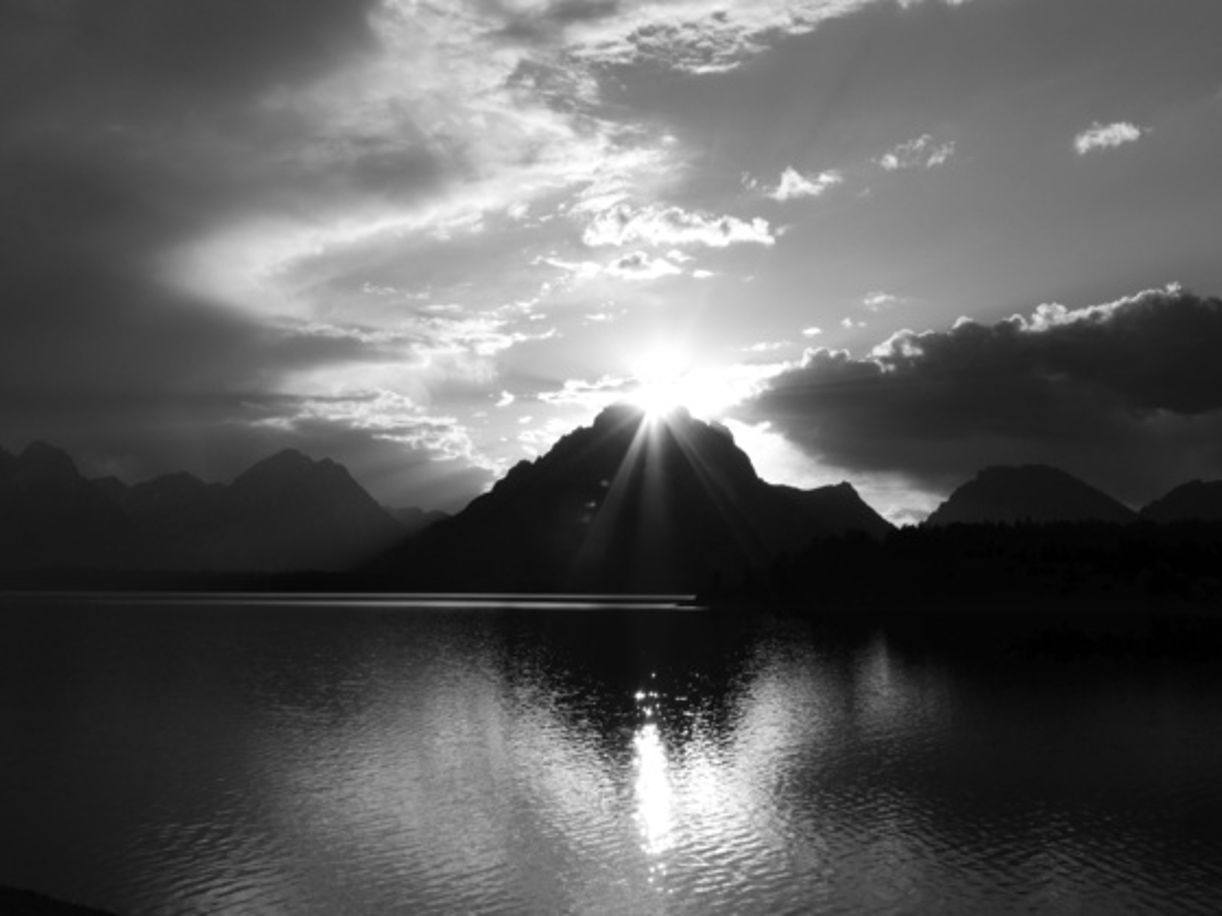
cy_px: 458
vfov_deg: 36.0
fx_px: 1412
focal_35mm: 40
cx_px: 611
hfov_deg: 46.8
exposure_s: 1/1600
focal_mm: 7.2
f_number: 5.3
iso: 100
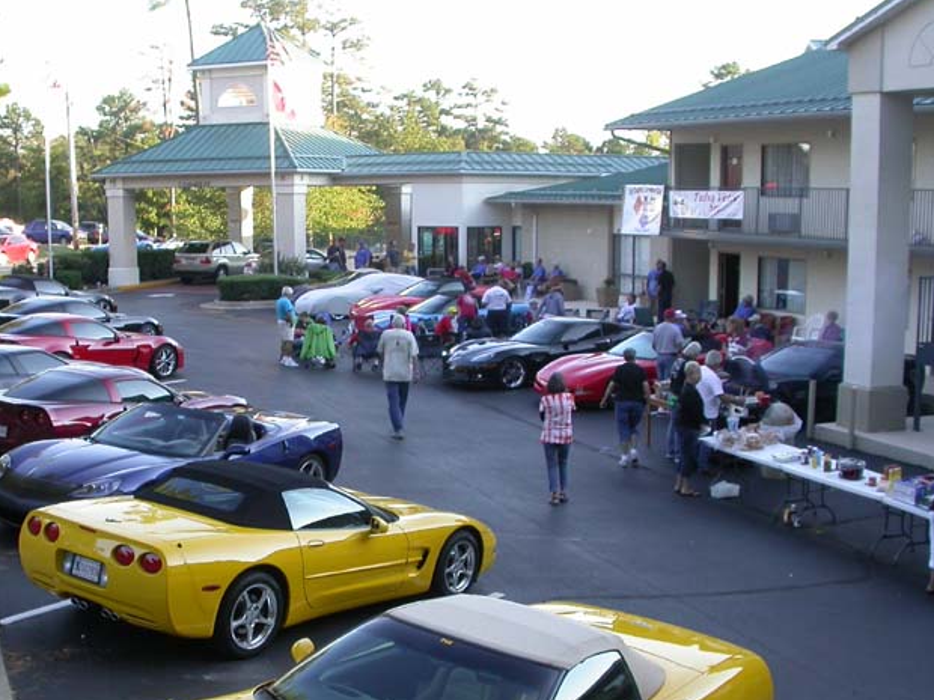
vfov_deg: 29.6
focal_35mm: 49
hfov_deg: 38.6
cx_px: 334
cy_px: 438
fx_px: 1322
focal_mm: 7.85
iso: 100
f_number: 3.7
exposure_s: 1/88.2
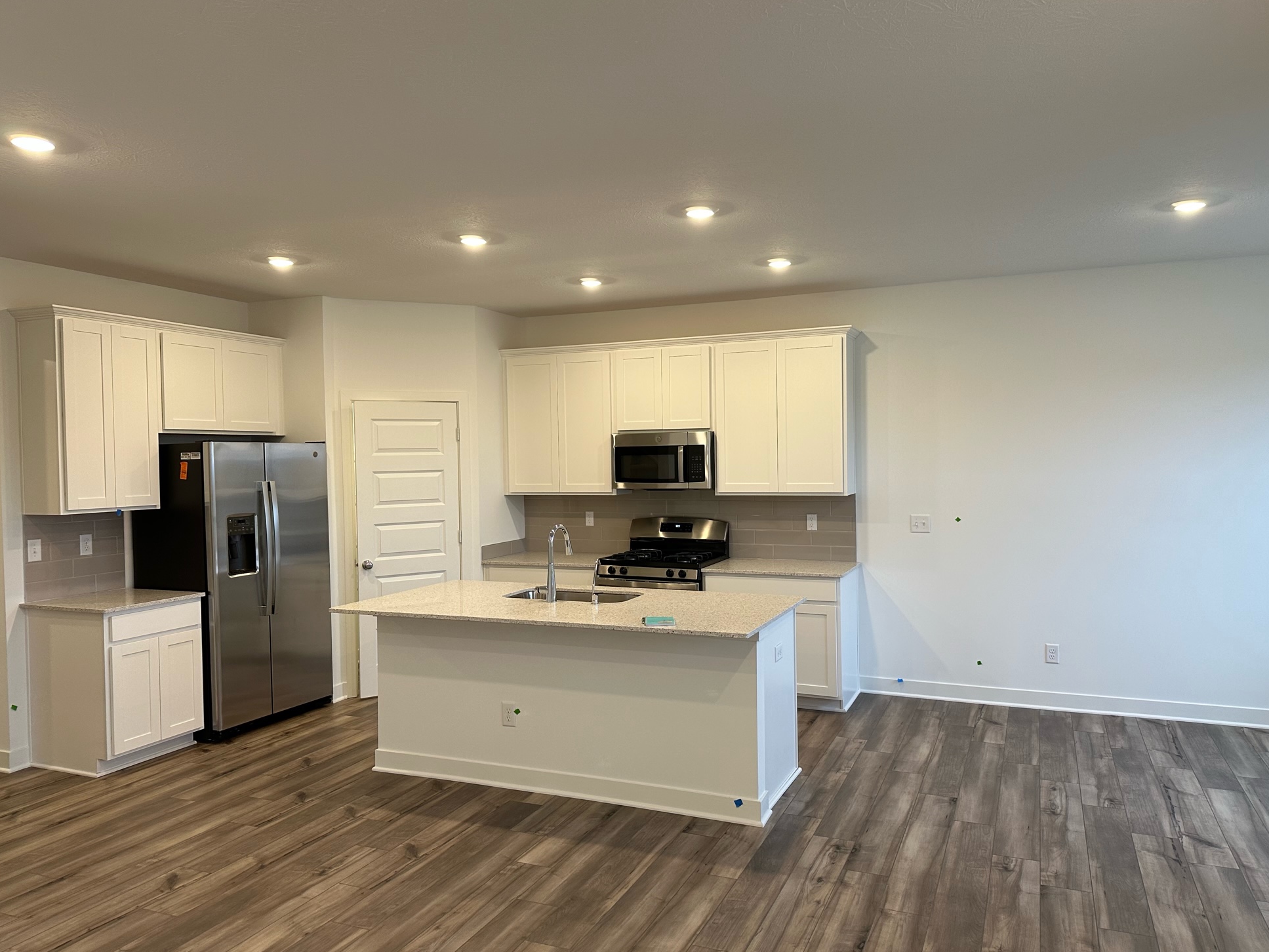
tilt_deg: -1.8
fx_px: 917
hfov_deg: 69.4
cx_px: 656
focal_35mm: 25
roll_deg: +1.0
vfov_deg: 54.9
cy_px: 477
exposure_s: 1/120
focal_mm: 6.86
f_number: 1.78
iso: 160
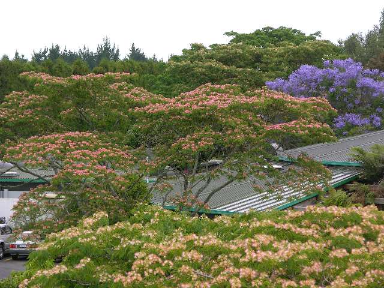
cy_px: 144
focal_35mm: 180
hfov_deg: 11.0
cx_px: 192
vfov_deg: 8.2
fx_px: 1997
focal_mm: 44.7
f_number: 4.5
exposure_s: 1/194
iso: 50
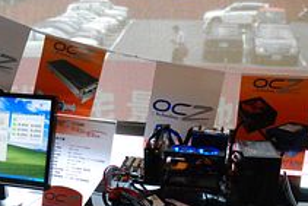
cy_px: 186
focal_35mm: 64
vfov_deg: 20.8
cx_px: 0
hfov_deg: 29.3
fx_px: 548
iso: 800
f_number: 5.6
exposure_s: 1/50
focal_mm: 18
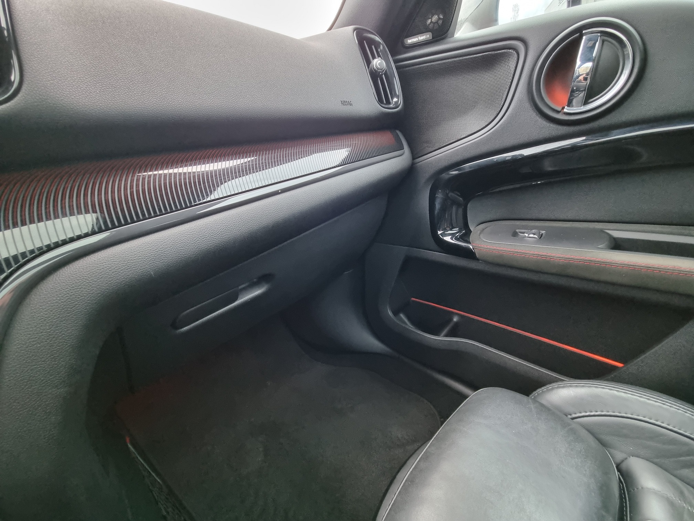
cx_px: 347
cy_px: 260
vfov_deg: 89.9
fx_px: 261
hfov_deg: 106.2
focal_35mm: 13
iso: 800
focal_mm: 2.2
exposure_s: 1/33
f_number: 2.2
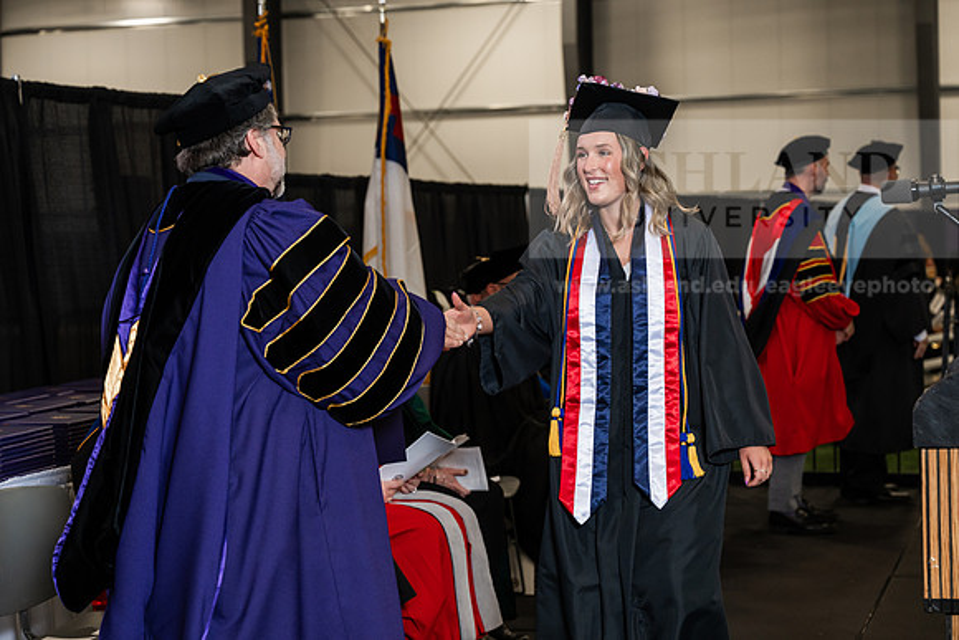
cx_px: 480
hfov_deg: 28.8
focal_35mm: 70
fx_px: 1865
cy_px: 320
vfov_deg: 19.5
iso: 1250
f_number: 4.5
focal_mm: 70
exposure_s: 1/200
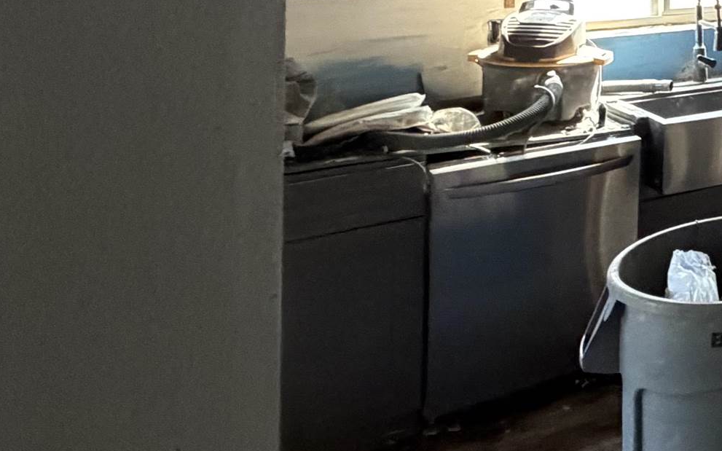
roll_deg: +0.5
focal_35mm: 46
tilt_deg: +0.1
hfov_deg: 28.4
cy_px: -86
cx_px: 1081
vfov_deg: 25.3
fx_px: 905
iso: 640
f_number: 2.2
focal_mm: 2.22
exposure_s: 1/60
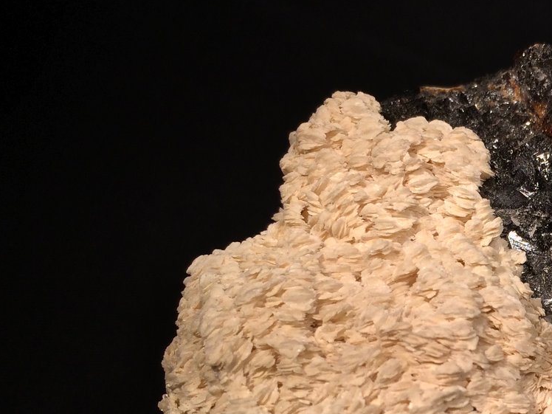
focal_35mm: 62
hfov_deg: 28.9
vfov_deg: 23.2
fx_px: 989
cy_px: 355
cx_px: 574
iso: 32
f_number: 2.2
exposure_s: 1/483
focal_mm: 4.15
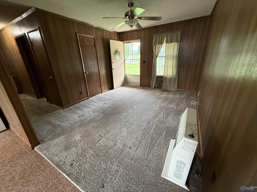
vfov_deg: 85.7
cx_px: 128
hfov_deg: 102.1
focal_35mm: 14
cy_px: 96
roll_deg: +2.8
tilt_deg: -18.7
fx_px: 104
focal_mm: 2.22
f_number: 2.2
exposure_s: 1/60
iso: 500
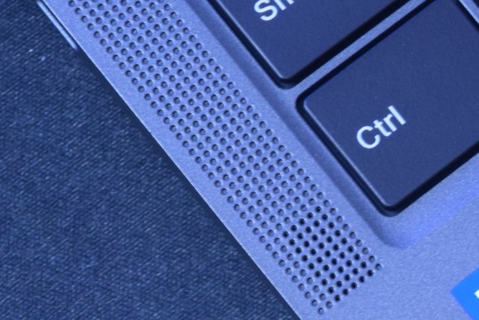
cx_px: 622
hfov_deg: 7.6
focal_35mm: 267
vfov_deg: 5.1
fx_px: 3549
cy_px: 324
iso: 1600
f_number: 5.6
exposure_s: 1/10
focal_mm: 55
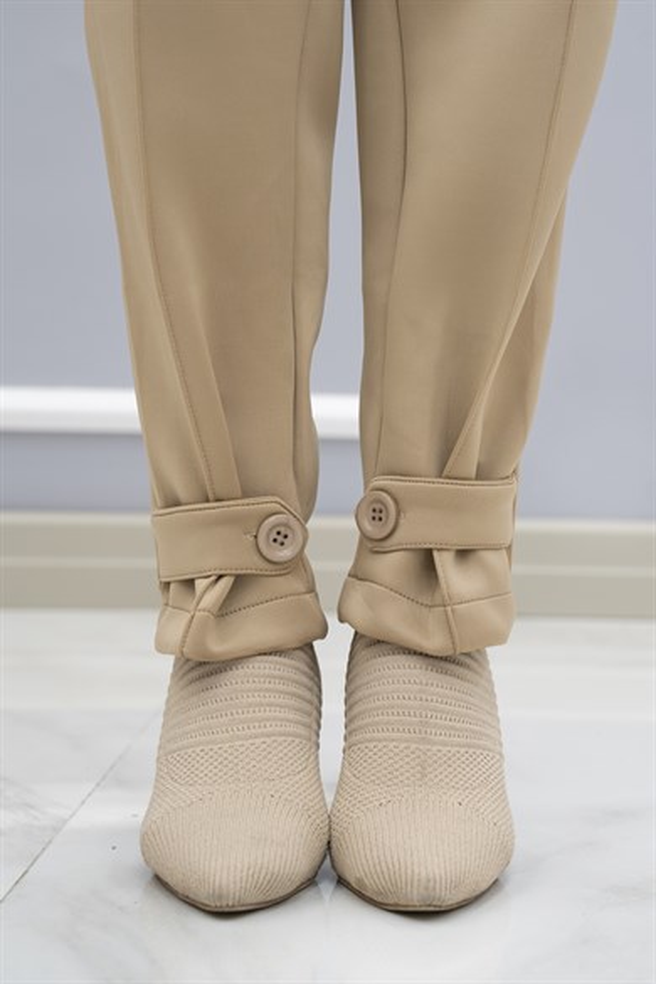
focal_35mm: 63
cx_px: 328
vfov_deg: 31.9
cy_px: 492
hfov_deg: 21.6
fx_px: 1722
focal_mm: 63
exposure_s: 1/80
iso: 800
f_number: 5
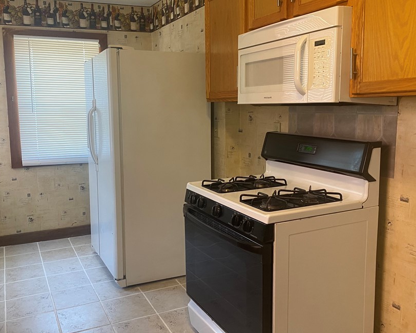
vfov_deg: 45.8
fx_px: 394
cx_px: 173
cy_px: 156
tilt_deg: -8.8
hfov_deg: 55.4
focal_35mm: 32
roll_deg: +1.0
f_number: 1.8
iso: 125
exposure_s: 1/60
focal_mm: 4.25
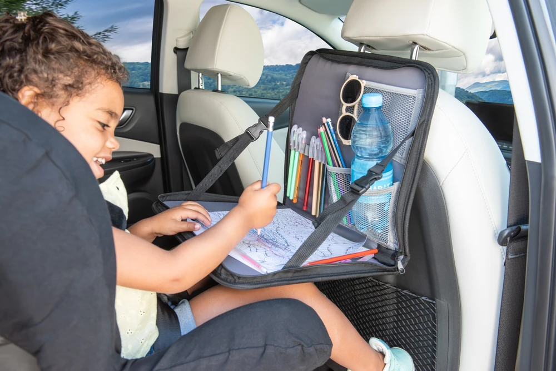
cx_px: 278
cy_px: 186
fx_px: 525
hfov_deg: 55.8
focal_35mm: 34
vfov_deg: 38.9
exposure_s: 1/200
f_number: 6.3
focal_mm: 34
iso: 800
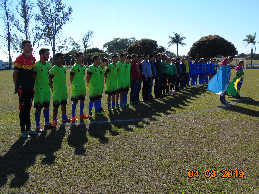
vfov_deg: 41.8
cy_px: 97
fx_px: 254
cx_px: 130
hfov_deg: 54.0
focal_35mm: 34
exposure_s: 1/640
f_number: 3.8
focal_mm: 6.1
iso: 80
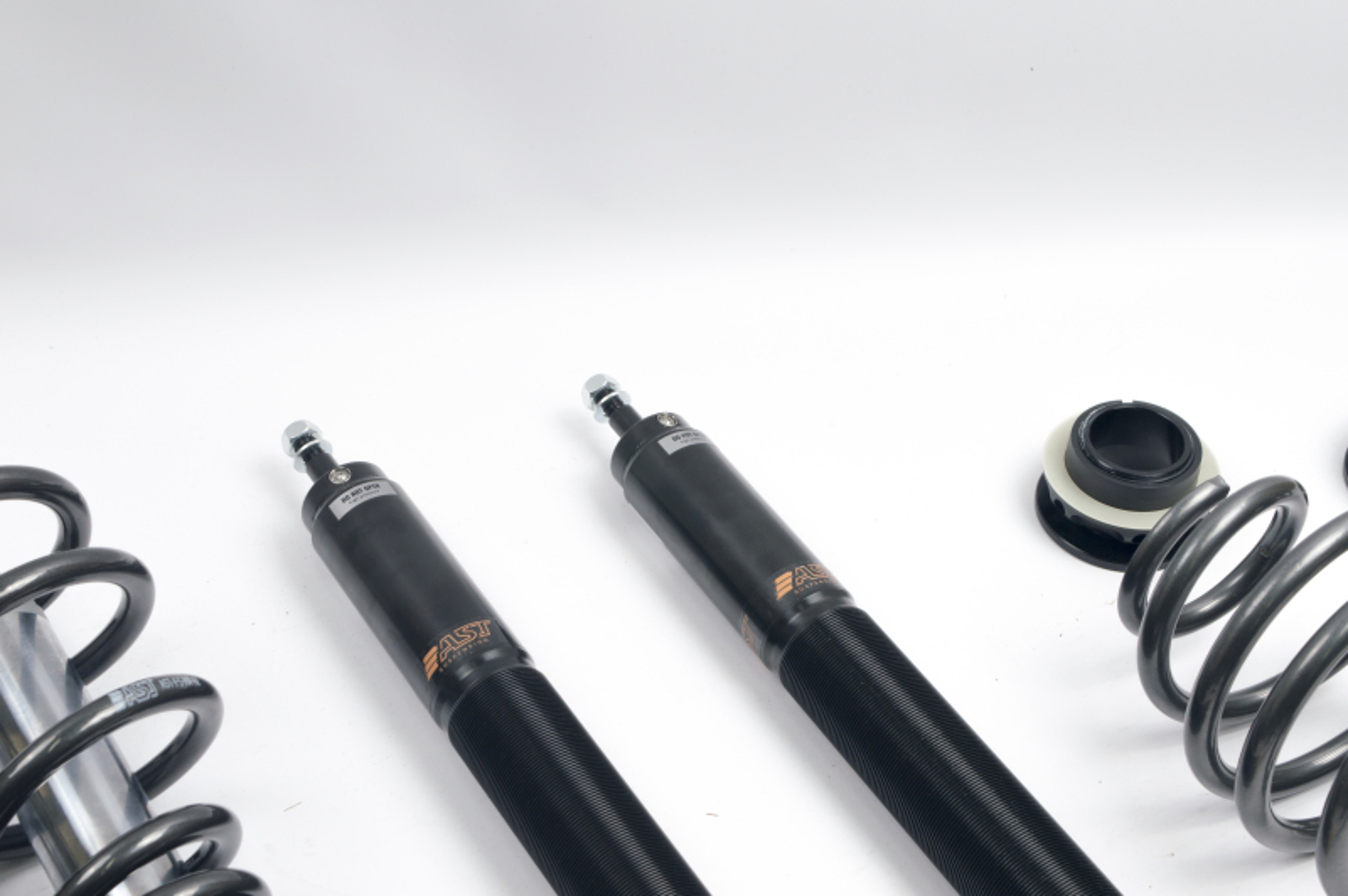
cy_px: 448
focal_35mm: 60
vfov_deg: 22.6
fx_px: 2245
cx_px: 674
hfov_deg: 33.4
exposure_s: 1/15
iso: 100
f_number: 9
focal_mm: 40
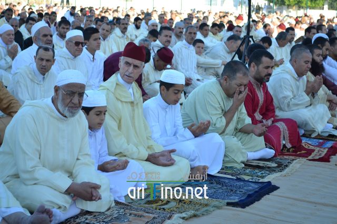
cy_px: 112
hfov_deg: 24.6
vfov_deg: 16.5
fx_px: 772
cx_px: 168
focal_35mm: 82
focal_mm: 55
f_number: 5.6
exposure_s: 1/125
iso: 100
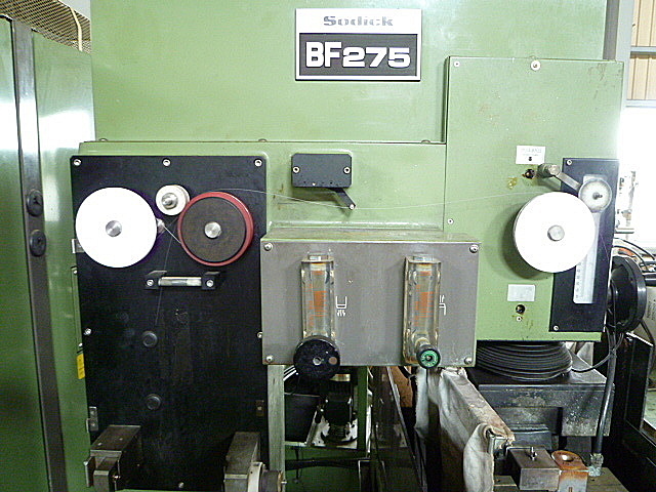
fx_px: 474
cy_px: 246
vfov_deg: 54.9
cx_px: 328
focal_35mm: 25
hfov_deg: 69.4
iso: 400
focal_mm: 4.5
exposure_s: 1/8
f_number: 2.8
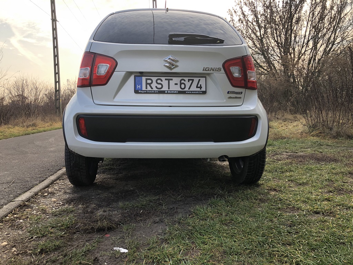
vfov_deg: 49.7
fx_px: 286
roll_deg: +0.7
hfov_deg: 63.4
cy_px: 132
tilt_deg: -5.5
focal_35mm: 28
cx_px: 176
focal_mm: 3.99
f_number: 1.8
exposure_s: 1/357
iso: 20
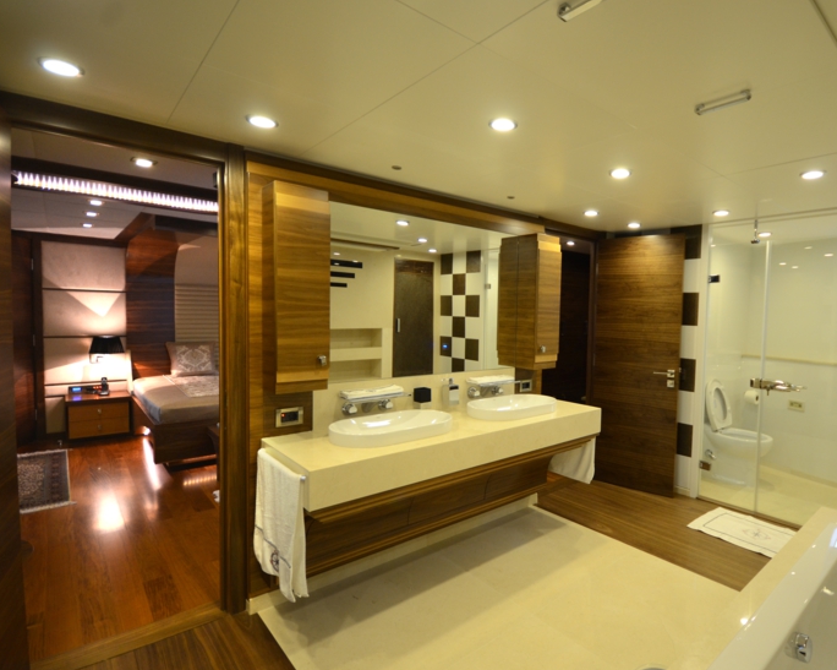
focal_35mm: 18
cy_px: 326
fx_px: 446
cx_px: 510
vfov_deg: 73.8
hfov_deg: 85.1
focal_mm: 10
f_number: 4
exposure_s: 1/13
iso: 400
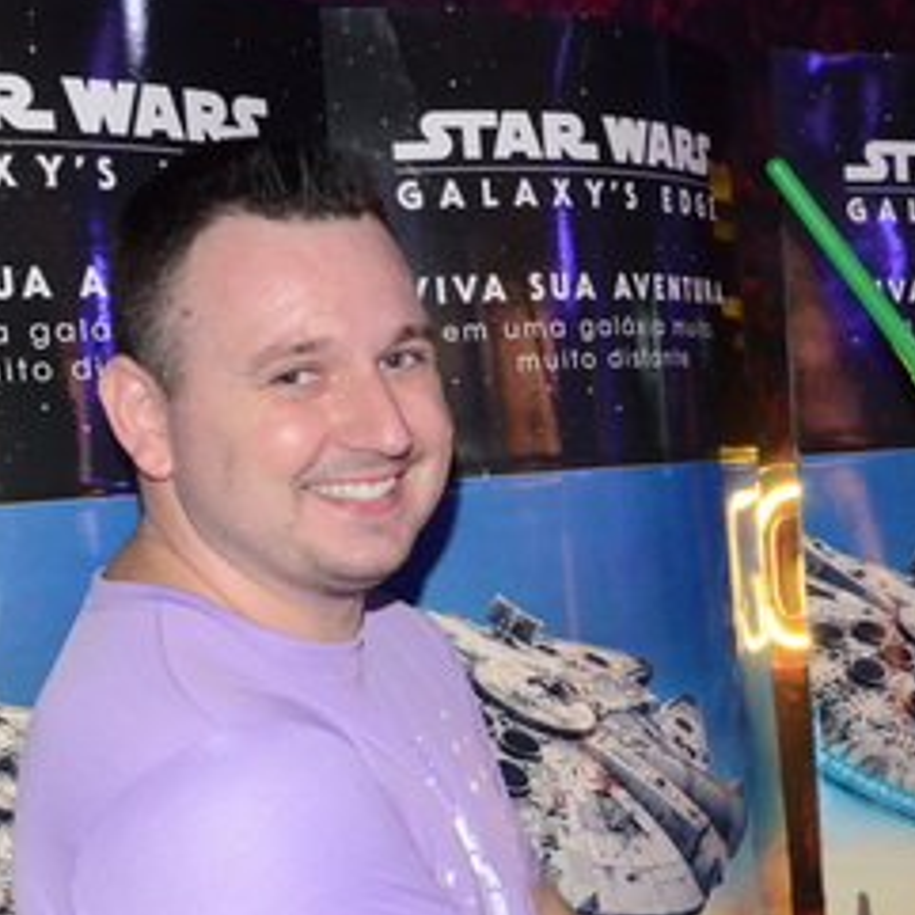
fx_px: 2213
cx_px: 980
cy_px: 797
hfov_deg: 22.2
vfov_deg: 22.9
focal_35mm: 74
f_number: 7.1
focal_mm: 20
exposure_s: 1/60
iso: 4000
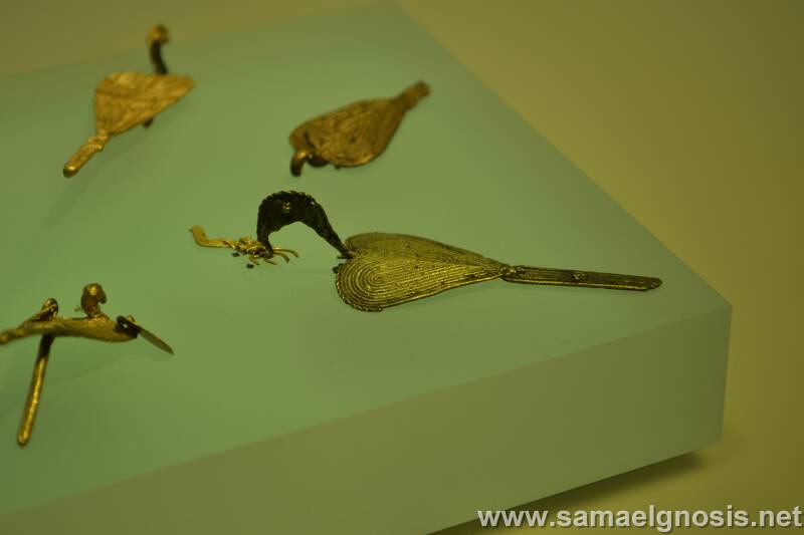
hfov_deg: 24.6
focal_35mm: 82
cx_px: 402
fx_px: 1842
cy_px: 268
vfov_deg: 16.5
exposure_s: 1/8
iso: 100
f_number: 5.6
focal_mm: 55
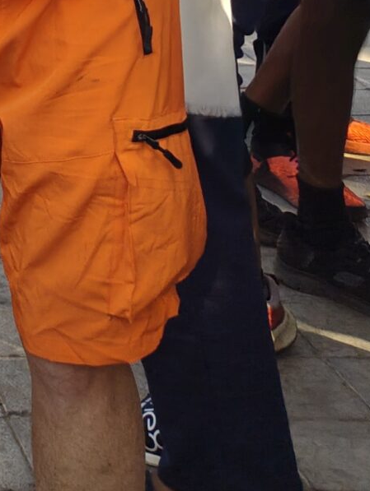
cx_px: -409
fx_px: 1465
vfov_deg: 15.3
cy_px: -496
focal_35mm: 103
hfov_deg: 12.4
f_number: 1.88
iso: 50
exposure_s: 1/442
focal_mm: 5.56
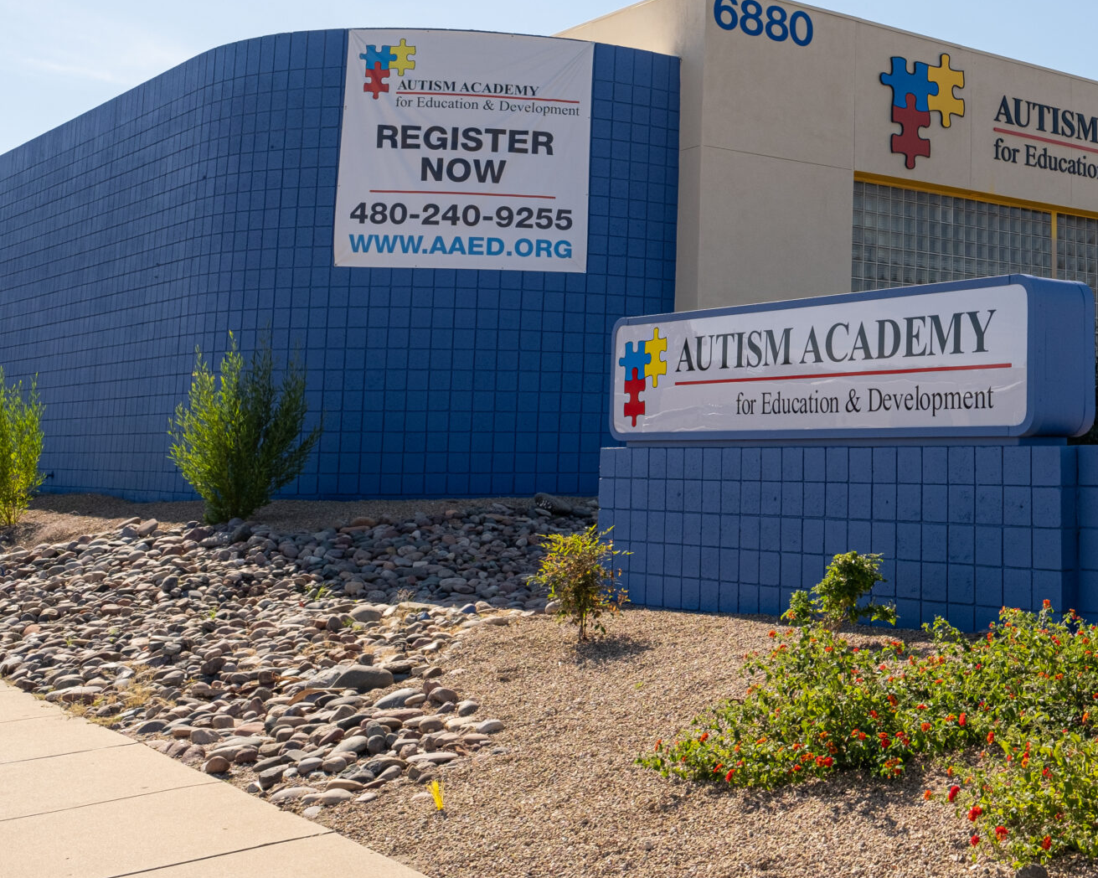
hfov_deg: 38.1
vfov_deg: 33.7
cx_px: 1059
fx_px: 1429
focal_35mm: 44
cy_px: 262
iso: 200
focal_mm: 16
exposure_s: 1/680
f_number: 5.6
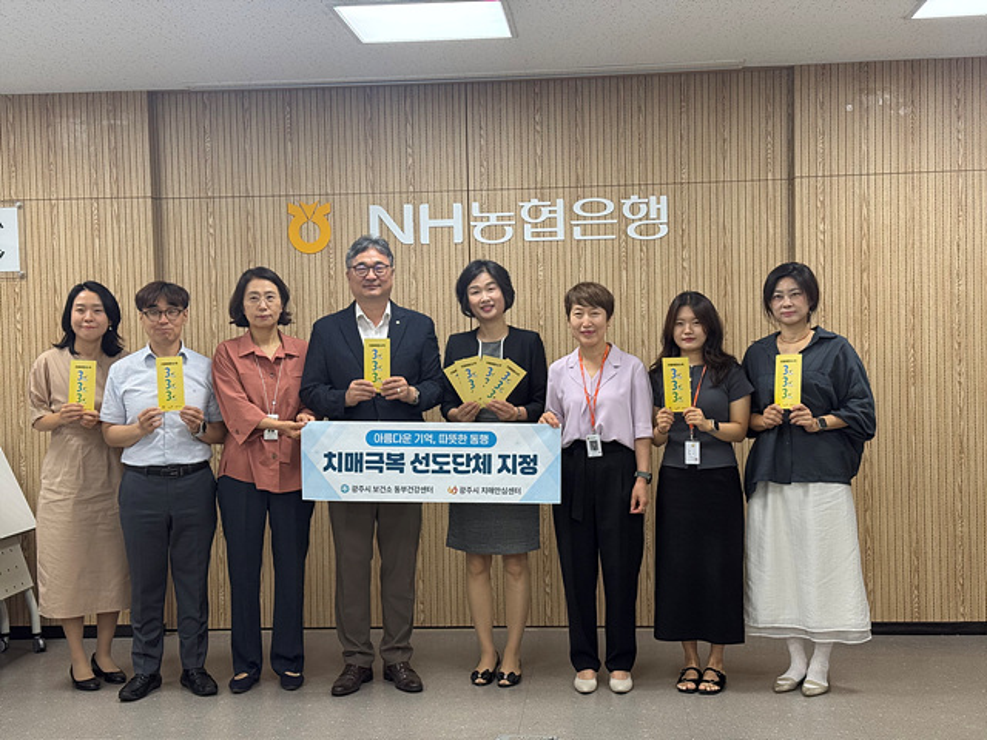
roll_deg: +1.5
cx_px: 494
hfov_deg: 39.7
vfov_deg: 30.3
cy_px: 370
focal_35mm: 48
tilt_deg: -0.7
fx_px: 1369
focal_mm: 6.76
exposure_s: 1/120
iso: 100
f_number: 1.78
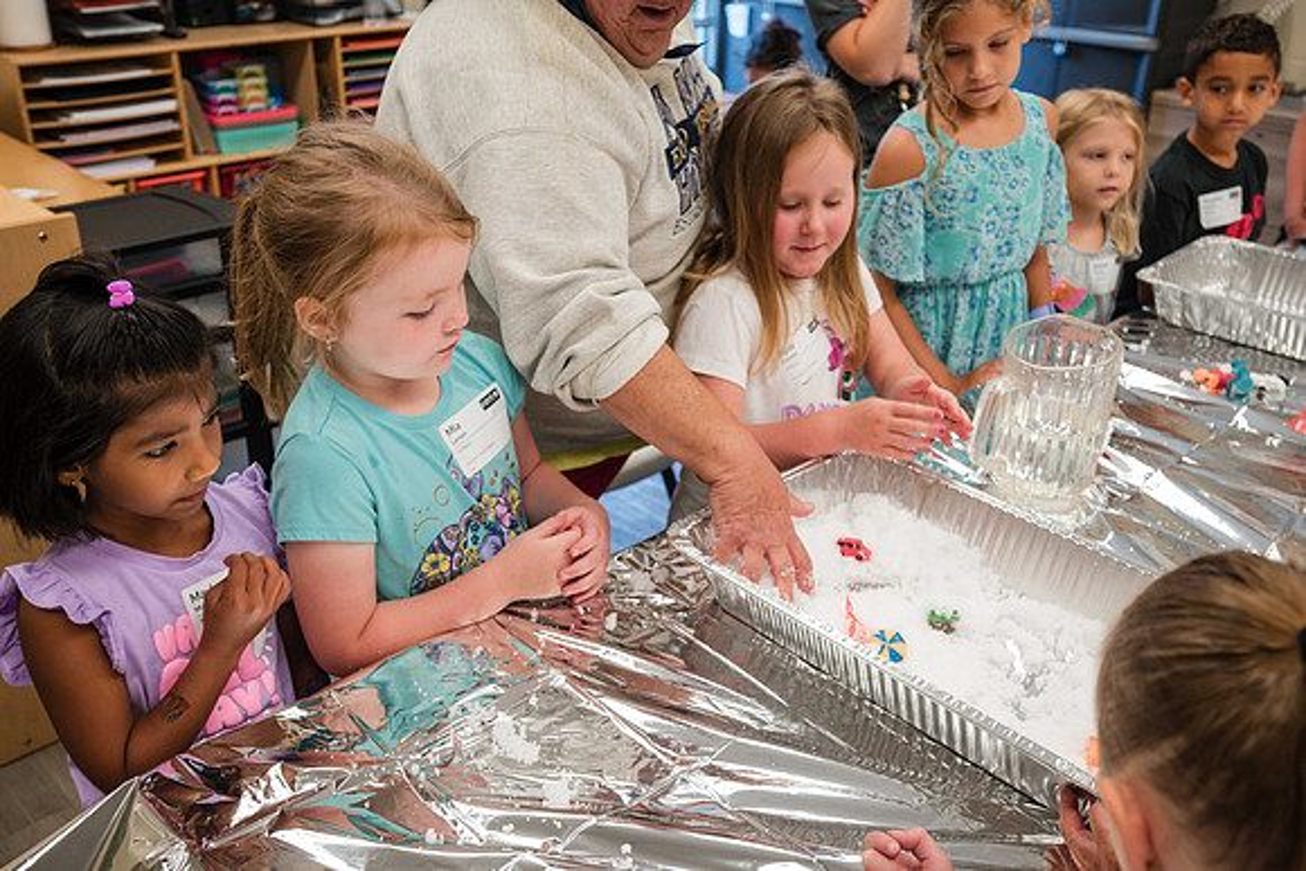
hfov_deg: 58.8
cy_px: 436
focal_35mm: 32
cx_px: 652
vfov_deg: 41.2
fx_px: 1160
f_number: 4
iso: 900
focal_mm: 30
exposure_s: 1/125
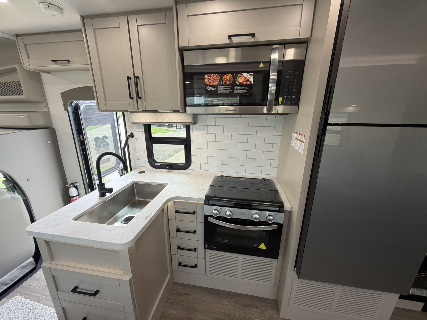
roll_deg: -1.0
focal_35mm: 14
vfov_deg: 85.7
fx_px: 173
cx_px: 214
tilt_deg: -15.6
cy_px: 160
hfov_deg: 102.1
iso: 160
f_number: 2.2
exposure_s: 1/121
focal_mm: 2.22
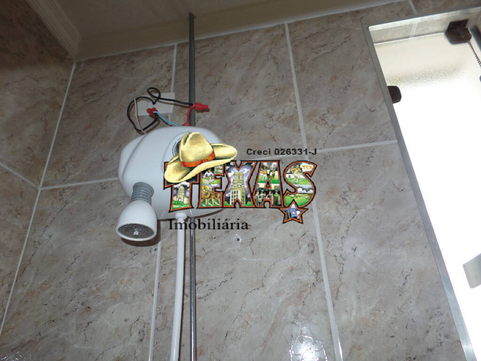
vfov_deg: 58.9
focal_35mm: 23
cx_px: 240
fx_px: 320
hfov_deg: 73.9
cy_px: 180
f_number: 2.8
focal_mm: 4.1
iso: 100
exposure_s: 1/30
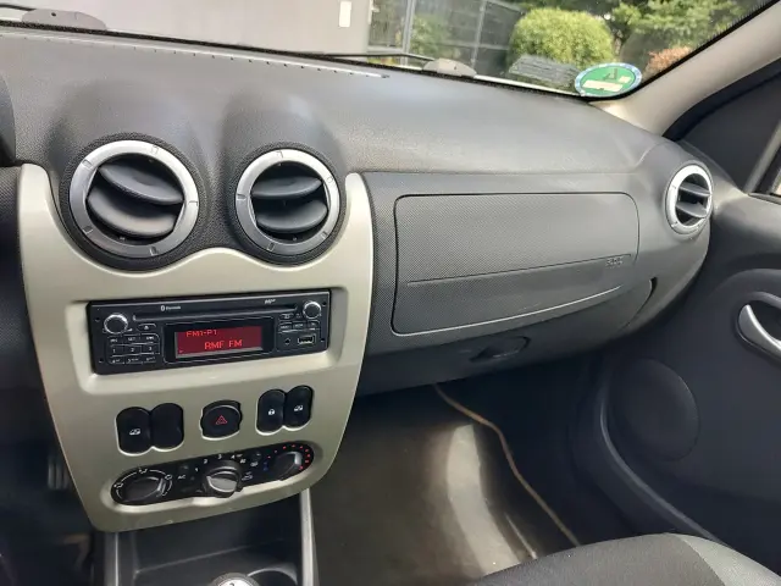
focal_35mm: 23
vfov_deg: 58.9
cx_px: 390
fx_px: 519
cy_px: 293
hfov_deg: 73.9
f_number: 1.8
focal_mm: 5.56
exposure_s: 1/205
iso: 100
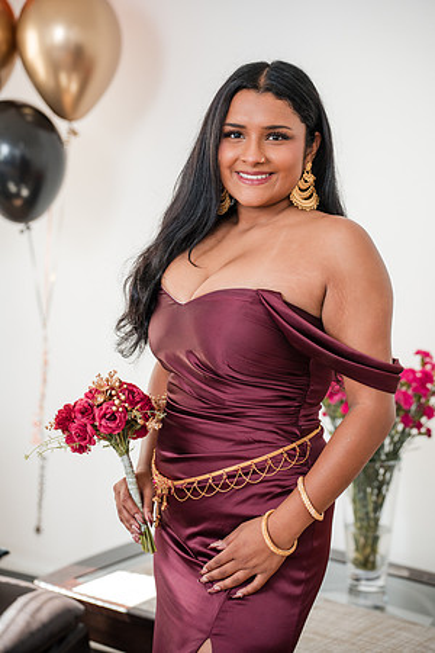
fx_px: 1522
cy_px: 326
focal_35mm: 84
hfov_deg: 16.3
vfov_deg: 24.2
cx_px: 218
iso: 1000
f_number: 3.2
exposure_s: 1/250
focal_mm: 84
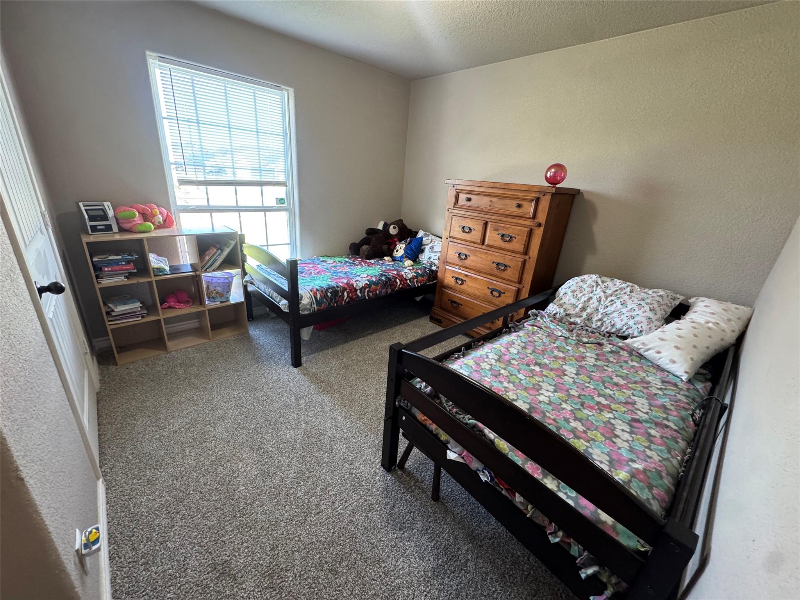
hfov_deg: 102.1
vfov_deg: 85.7
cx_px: 400
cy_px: 300
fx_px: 324
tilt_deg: -22.3
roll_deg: -4.7
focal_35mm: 14
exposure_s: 1/60
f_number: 2.2
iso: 320
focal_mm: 2.22
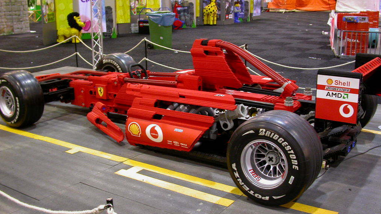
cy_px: 116
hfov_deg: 48.3
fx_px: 424
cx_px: 192
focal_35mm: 42
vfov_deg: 28.4
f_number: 2.6
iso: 100
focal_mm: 7.85
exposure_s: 1/4.6
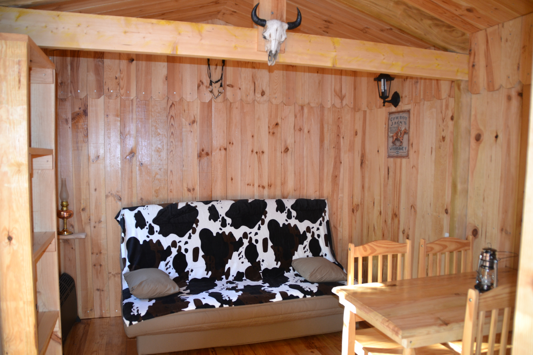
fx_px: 400
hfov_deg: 67.4
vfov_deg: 47.9
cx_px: 266
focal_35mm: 27
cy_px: 178
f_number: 3.5
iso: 450
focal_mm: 18
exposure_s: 1/60
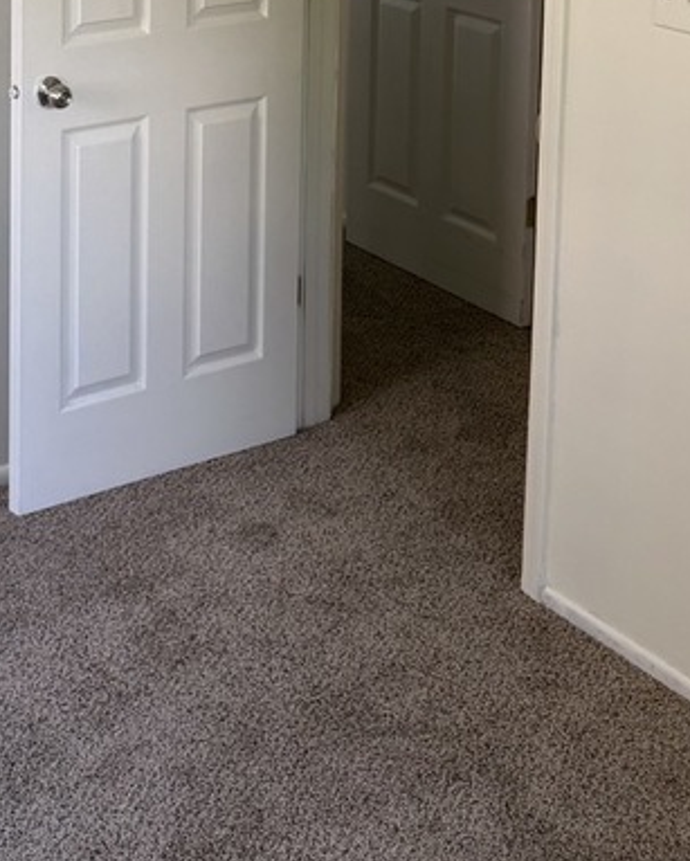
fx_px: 1683
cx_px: 31
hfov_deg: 22.4
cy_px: -115
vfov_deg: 26.2
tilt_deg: -6.2
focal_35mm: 66
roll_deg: -0.6
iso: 100
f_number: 1.78
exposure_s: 1/121
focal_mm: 6.76
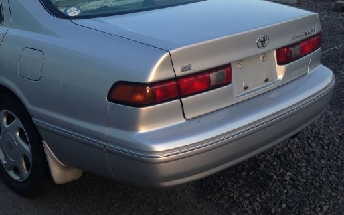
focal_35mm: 54
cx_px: 103
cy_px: 71
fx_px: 506
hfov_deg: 36.9
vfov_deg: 23.9
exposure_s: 1/133
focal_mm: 4.12
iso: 50
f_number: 2.4
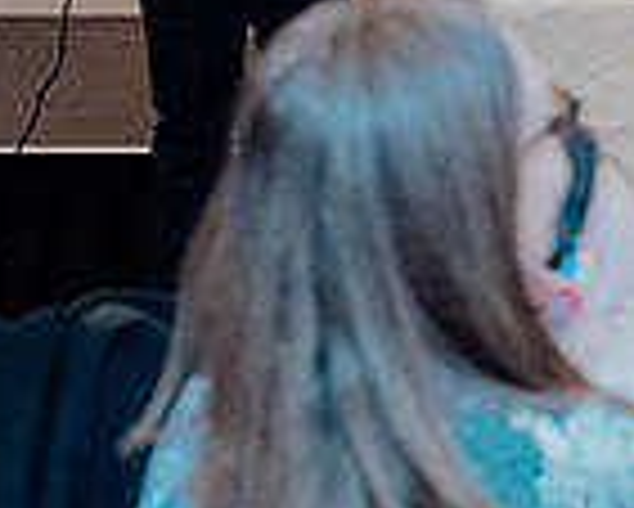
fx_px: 7623
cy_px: -267
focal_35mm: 406
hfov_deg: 4.7
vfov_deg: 3.8
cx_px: -661
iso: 3200
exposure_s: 1/160
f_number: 3.5
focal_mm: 70
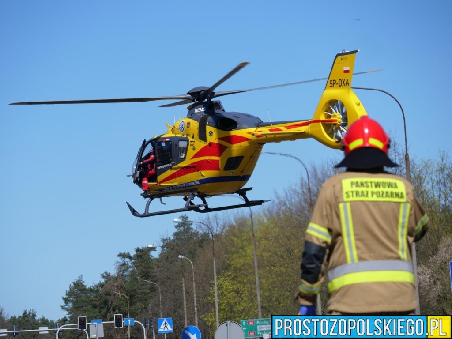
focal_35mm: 186
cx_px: 226
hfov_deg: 10.6
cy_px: 170
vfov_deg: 8.0
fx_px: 2429
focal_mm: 93
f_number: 5
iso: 200
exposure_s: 1/2000
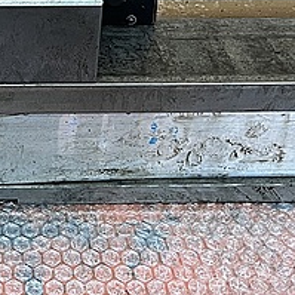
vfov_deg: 22.3
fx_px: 713
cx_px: -7
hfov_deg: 22.4
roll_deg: +1.3
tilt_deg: -33.1
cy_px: -12
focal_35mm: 74
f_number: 1.6
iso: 125
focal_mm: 5.1
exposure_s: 1/68
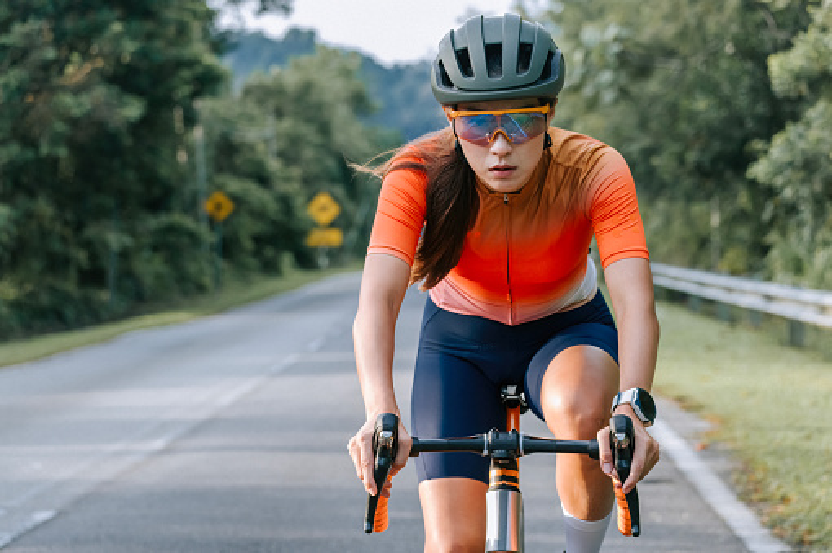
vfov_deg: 13.7
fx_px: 2309
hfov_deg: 20.4
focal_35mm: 100
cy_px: 276
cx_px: 416
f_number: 6.1
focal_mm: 100
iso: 3200
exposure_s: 1/800
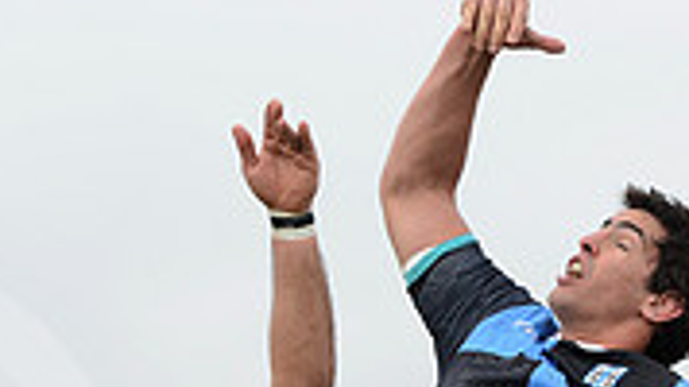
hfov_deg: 6.0
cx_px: 507
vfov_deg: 3.4
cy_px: 532
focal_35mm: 358
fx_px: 6539
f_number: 2.8
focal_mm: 105
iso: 320
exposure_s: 1/1250
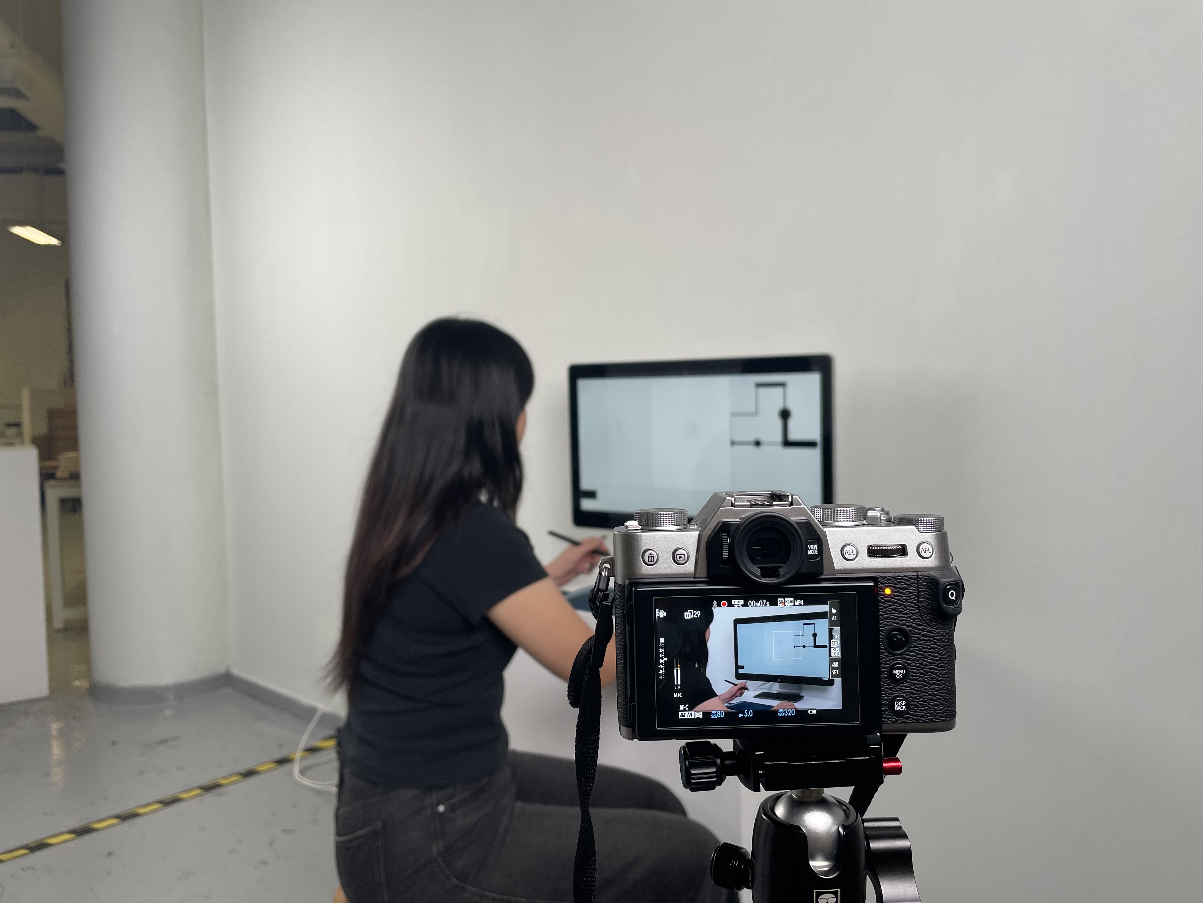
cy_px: 452
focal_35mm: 26
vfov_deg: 53.1
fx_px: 904
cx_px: 602
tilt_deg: -3.7
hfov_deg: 67.3
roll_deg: +0.7
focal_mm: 4.2
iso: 32
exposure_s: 1/121
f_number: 1.6
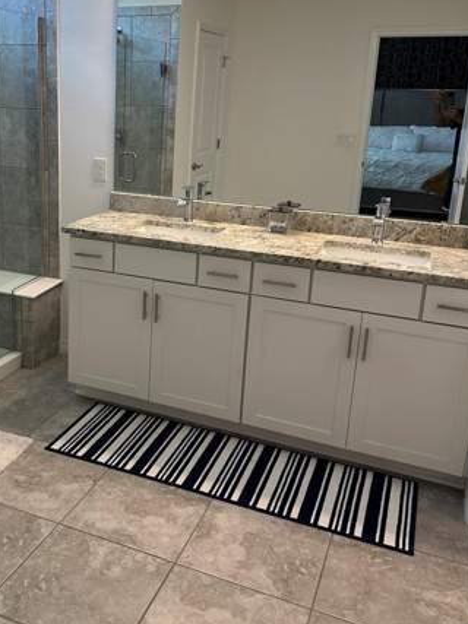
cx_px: 135
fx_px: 649
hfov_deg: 38.9
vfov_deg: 51.2
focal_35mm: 36
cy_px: 265
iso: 100
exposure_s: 1/120
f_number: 1.78
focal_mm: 6.86
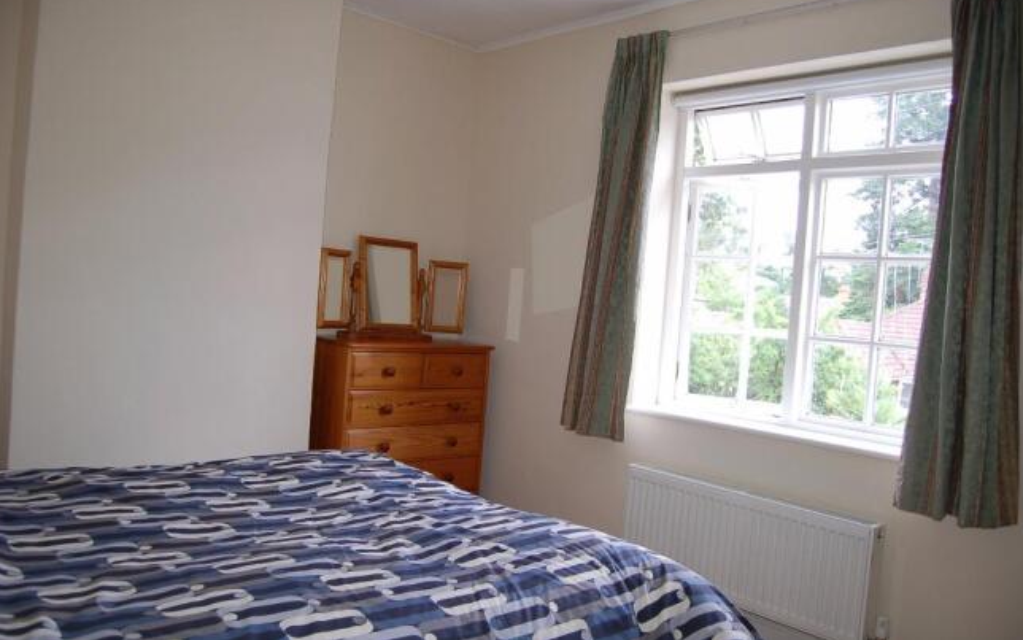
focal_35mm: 28
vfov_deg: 44.5
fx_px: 781
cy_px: 297
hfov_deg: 66.4
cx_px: 508
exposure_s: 1/60
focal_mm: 18
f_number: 3.5
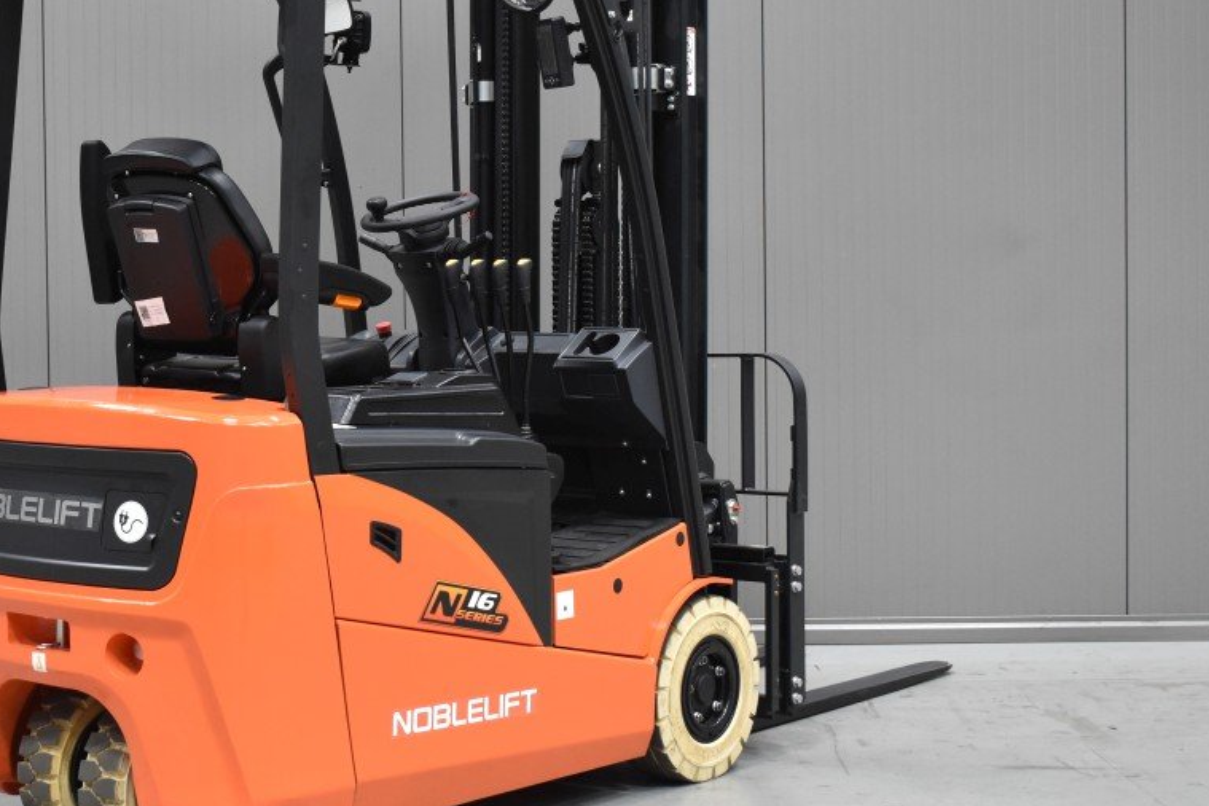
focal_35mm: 69
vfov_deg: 19.8
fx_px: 2310
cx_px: 379
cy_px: 325
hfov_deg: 29.1
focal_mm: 29
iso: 1250
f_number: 5
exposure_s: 1/40
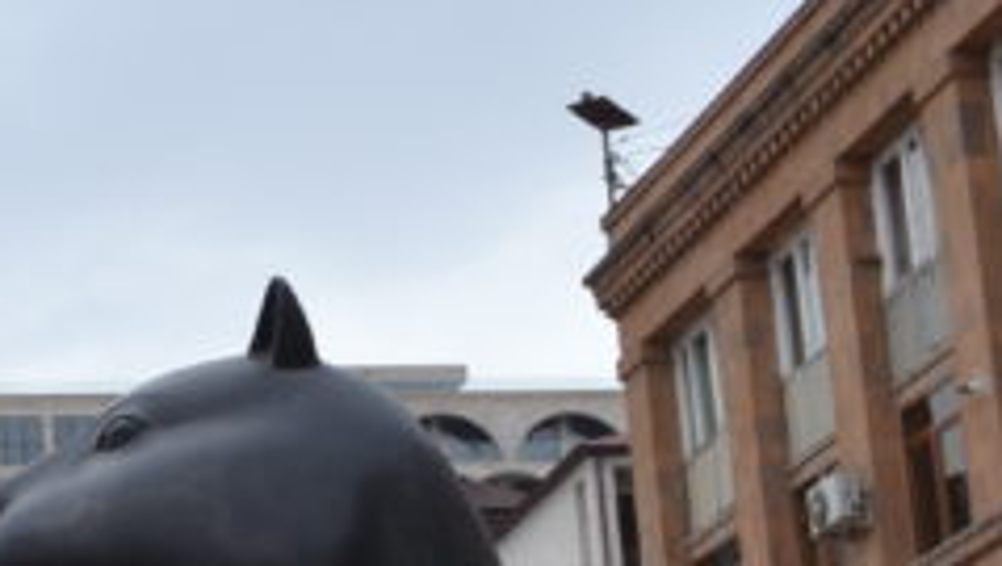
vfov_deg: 9.9
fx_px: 3218
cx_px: -776
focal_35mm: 121
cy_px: 723
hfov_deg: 15.4
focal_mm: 18
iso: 100
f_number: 6.3
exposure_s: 1/160
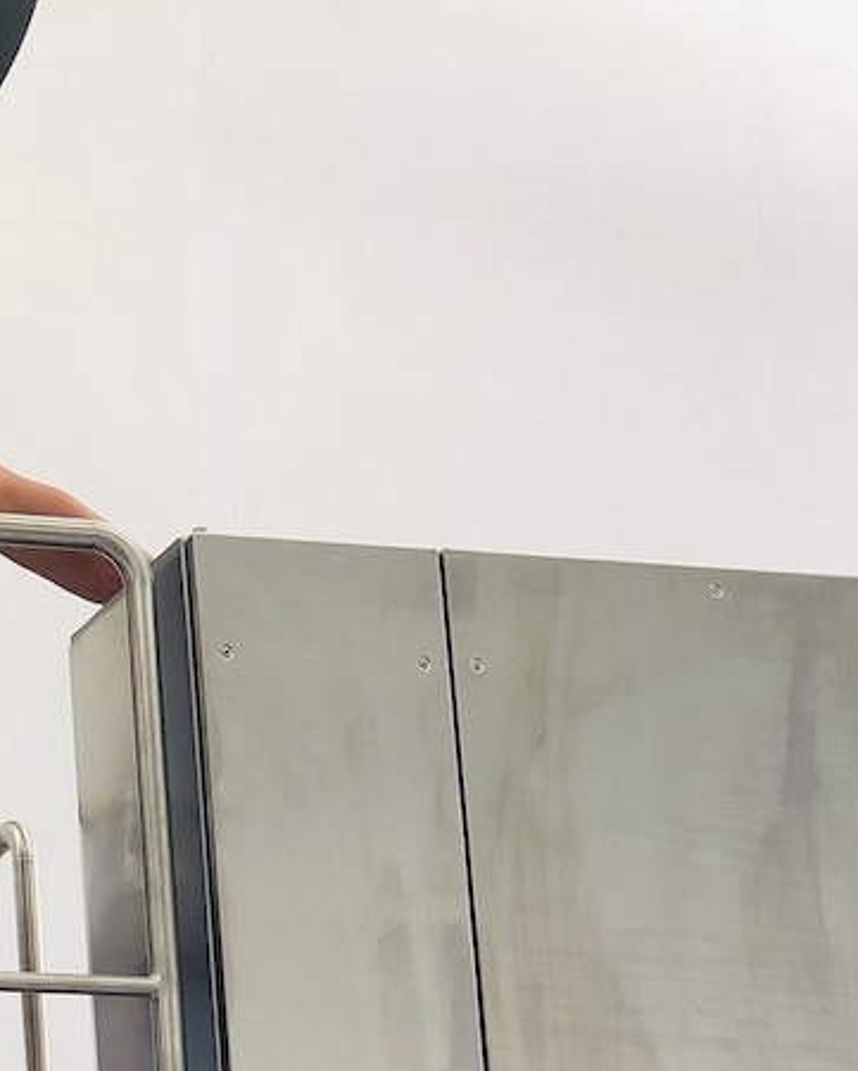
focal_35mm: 144
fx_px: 4569
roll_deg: +1.3
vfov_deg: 13.3
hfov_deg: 10.5
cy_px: 810
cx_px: -212
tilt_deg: +17.6
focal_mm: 6
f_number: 2.4
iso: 32
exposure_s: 1/60
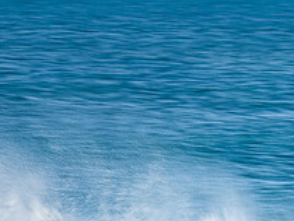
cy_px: 258
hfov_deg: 1.0
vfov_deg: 0.7
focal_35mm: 2073
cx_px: 405
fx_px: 17627
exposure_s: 1/30
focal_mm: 500
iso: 100
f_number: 18
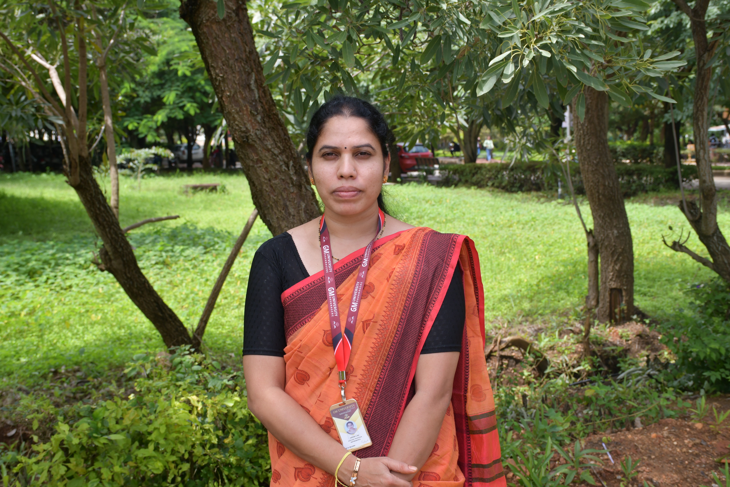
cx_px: 365
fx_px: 1156
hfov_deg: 35.1
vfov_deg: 23.8
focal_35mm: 57
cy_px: 244
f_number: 8
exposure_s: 1/250
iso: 200
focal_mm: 38
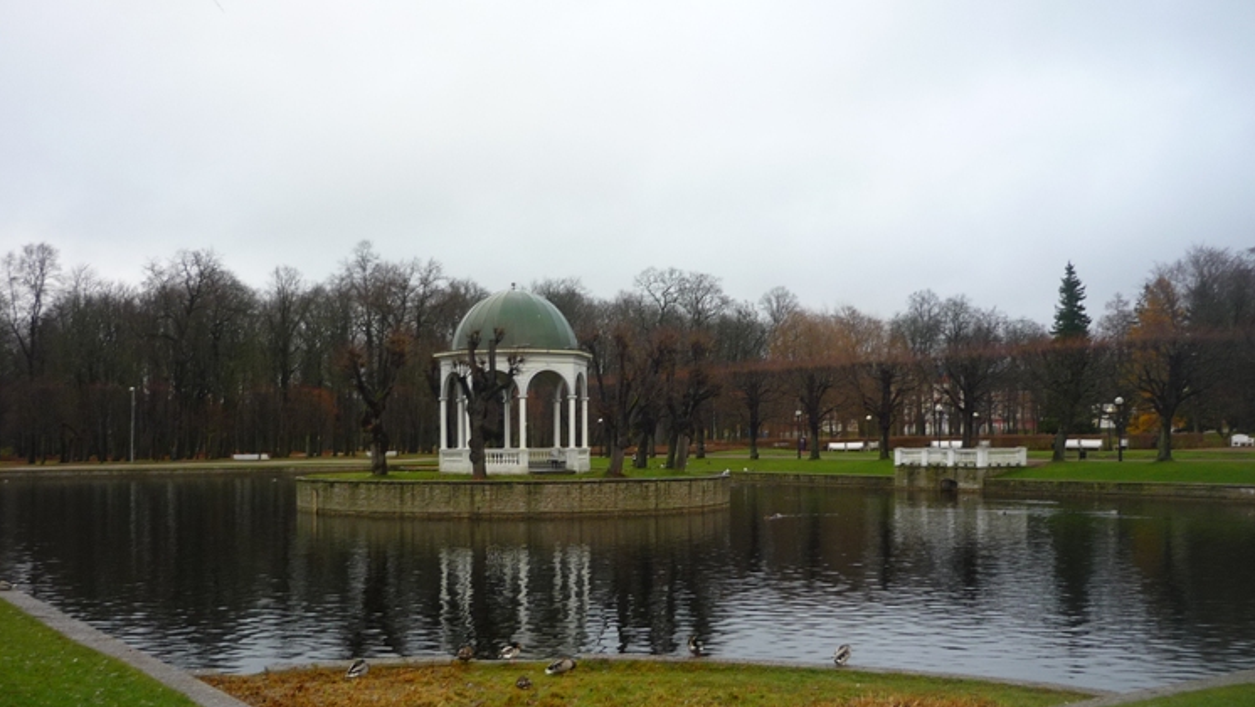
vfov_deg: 31.9
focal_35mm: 37
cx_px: 638
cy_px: 421
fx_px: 1232
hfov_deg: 54.0
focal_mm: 5.5
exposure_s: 1/160
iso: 100
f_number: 2.8
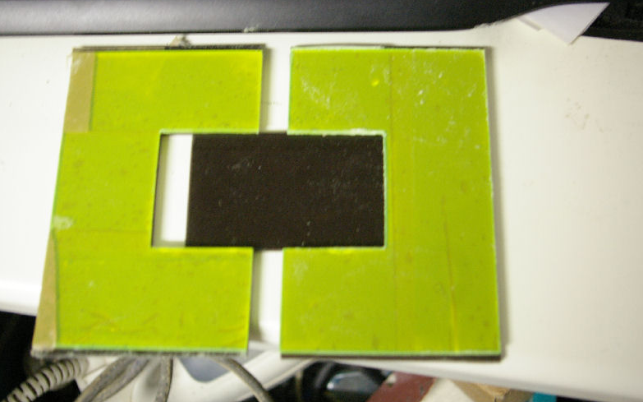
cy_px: 187
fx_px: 903
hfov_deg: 39.2
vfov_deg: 25.1
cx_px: 321
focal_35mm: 52
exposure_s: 1/4
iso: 800
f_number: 4
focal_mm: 33
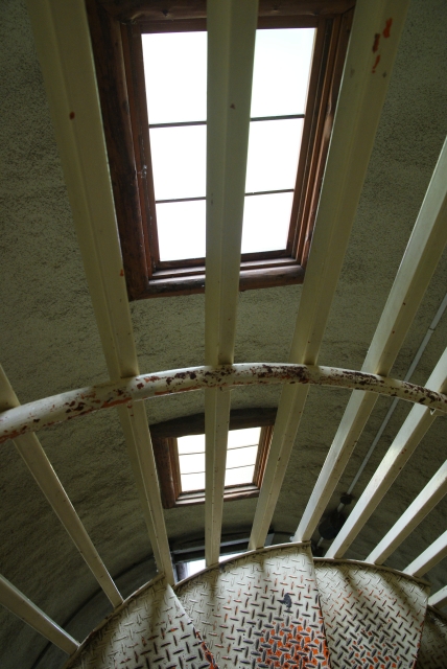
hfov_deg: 50.5
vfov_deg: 70.4
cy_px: 334
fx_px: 474
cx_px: 224
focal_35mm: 26
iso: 400
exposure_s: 1/20
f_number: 6.3
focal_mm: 17
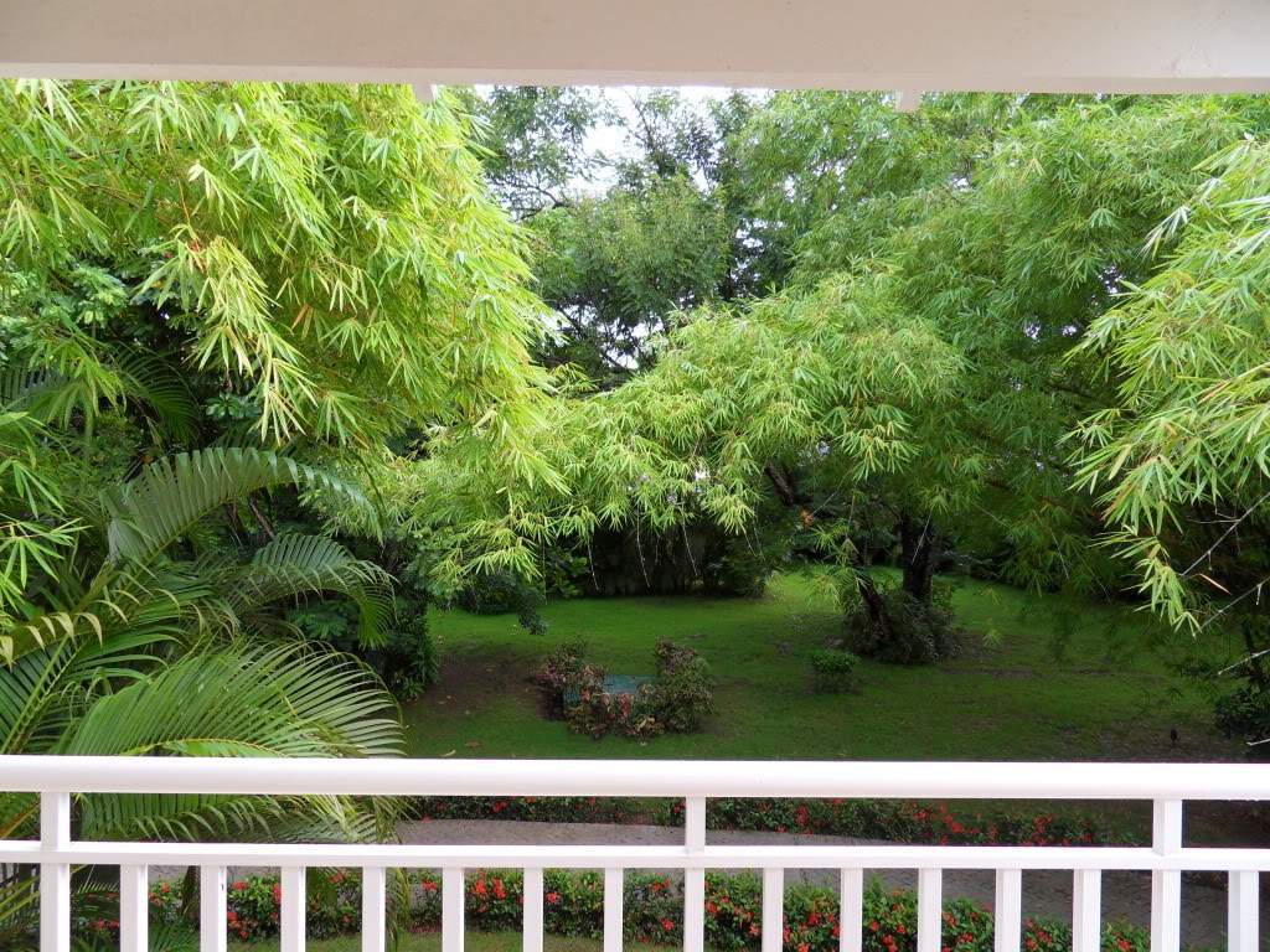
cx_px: 635
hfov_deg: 71.6
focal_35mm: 24
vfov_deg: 56.8
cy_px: 476
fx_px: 881
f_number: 3.3
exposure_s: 1/60
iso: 80
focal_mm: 4.2
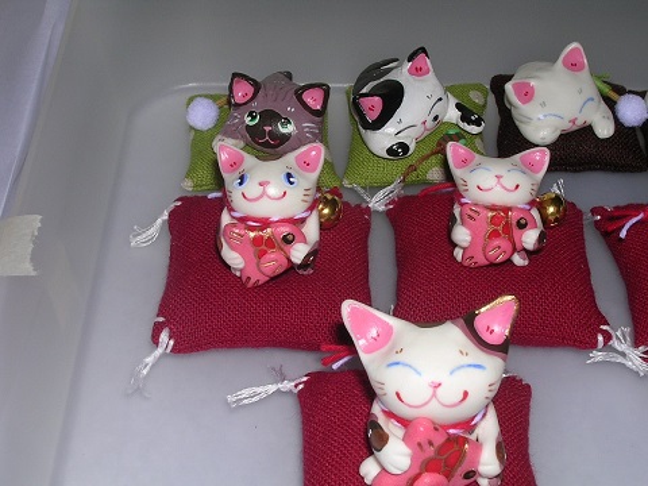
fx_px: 1123
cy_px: 243
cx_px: 324
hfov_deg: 32.2
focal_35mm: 60
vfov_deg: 24.4
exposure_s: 1/60.1
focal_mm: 9.1
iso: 100
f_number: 6.8
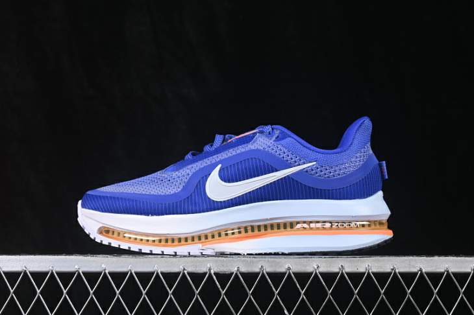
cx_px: 237
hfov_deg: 27.0
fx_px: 987
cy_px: 158
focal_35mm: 75
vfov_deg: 18.2
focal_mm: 50
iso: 160
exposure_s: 1/80
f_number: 7.1
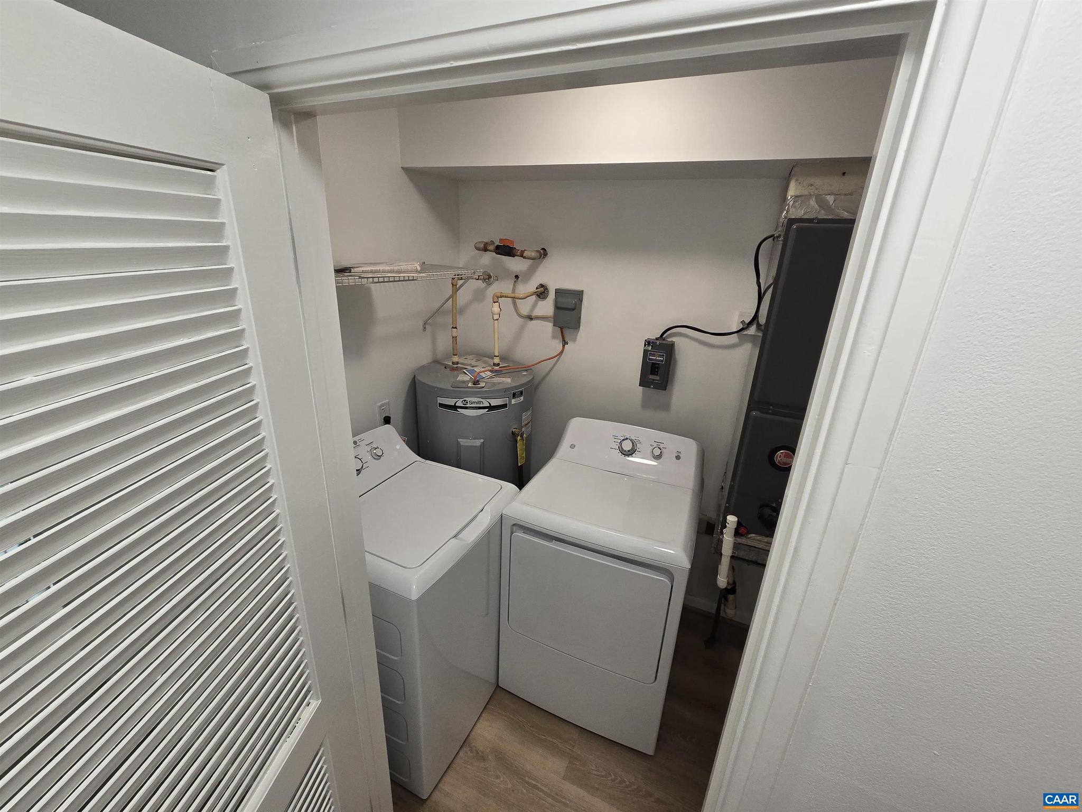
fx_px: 406
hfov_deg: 106.2
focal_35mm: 13
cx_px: 541
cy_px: 406
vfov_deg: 89.9
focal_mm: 2.2
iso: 100
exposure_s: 1/120
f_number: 2.2
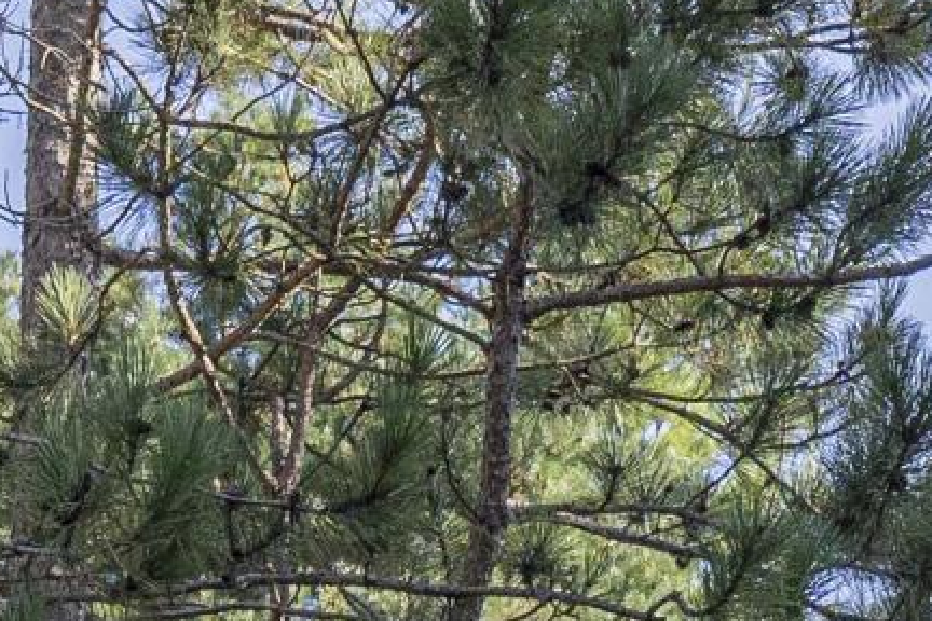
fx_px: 3598
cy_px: 1750
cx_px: 529
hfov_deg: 14.8
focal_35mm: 139
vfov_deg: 8.5
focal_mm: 20
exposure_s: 1/2000
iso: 400
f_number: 4.5
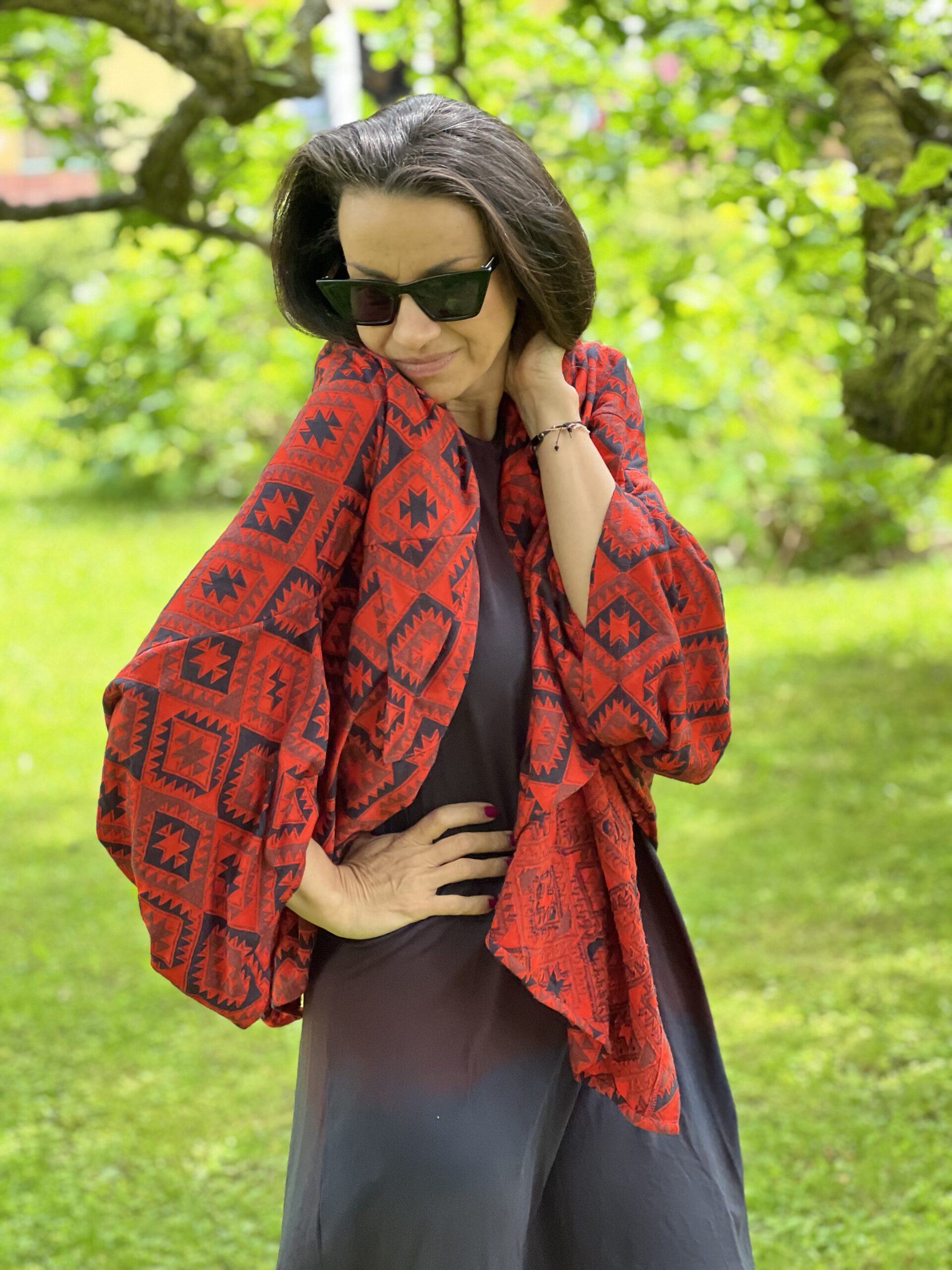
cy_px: 635
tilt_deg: -10.9
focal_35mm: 77
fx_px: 2824
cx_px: 476
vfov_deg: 25.3
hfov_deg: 19.1
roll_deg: +3.0
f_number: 2.8
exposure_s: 1/121
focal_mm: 9
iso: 160
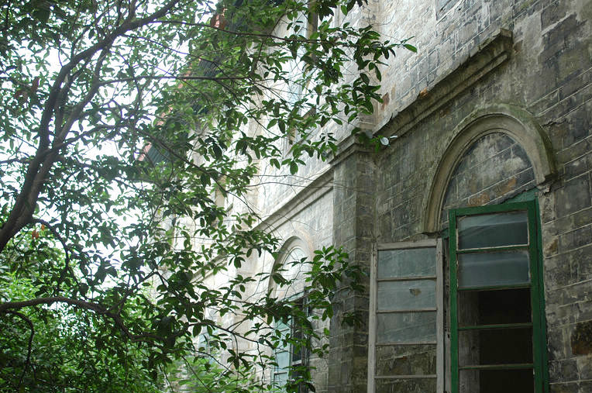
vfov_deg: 30.4
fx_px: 722
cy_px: 193
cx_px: 304
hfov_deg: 44.6
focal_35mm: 44
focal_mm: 28
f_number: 2.8
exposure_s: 1/160
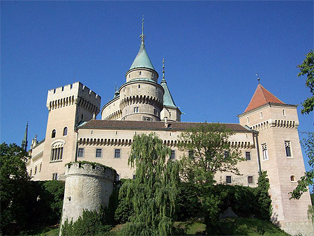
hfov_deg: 51.3
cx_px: 157
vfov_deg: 39.7
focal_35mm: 36
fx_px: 327
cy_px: 118
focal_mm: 6
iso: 80
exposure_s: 1/622
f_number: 4.8
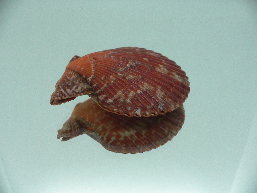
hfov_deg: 52.6
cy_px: 96
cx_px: 128
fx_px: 260
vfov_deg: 40.7
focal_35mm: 35
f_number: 2.8
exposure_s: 1/60
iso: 150
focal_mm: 4.6
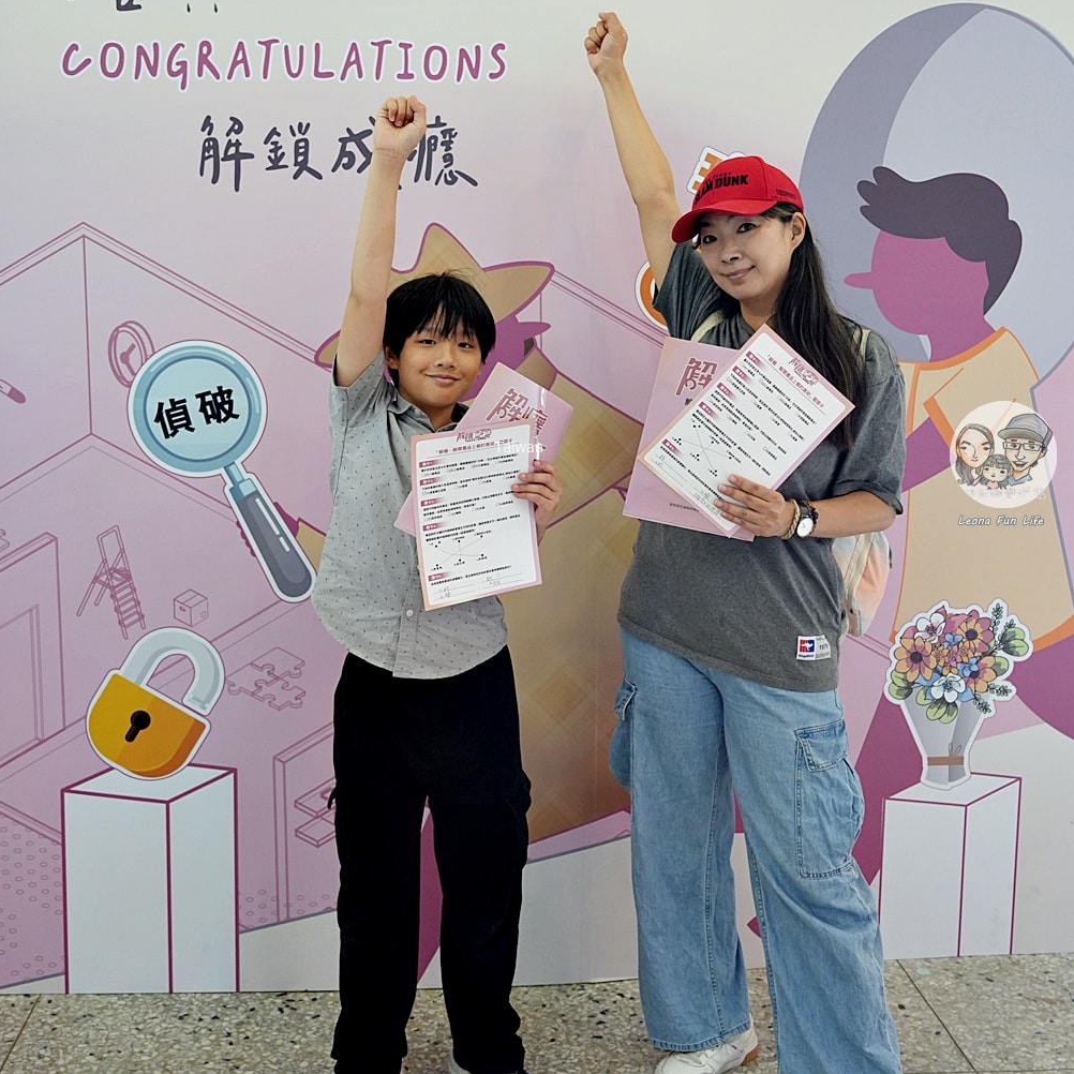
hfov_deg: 40.9
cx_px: 520
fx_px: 1439
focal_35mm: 41
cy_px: 448
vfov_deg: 40.8
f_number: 4.5
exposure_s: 1/160
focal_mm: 31
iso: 1600
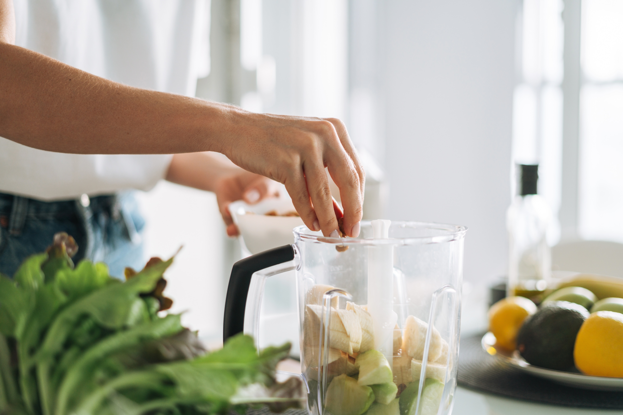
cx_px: 312
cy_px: 208
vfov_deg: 27.0
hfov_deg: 39.6
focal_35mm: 50
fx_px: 865
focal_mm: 50
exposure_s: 1/160
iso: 320
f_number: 2
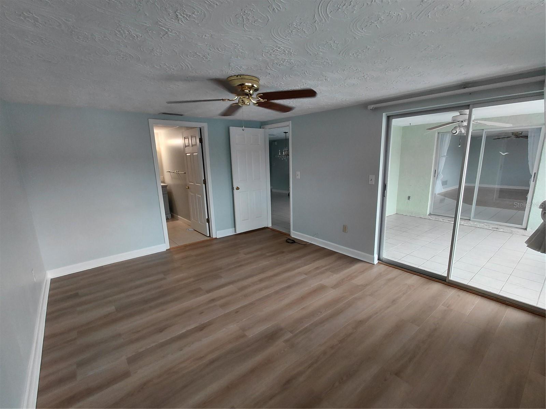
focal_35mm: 16
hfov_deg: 94.5
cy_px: 204
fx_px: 252
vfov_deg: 78.1
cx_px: 273
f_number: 2.2
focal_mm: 1.64
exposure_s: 1/50
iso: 64
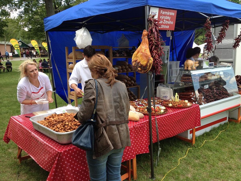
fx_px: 244
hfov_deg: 52.6
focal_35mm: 35
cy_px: 90
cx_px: 120
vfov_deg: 40.7
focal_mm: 4.28
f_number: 2.4
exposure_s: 1/283
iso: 50
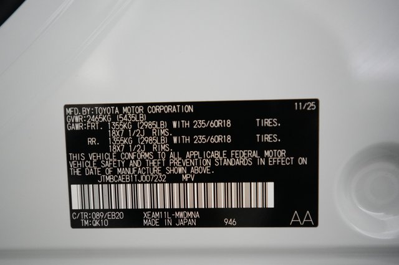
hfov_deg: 65.5
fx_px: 310
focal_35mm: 28
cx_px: 200
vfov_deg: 46.4
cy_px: 132
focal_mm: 28
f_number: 2.8
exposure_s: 1/160
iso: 5000
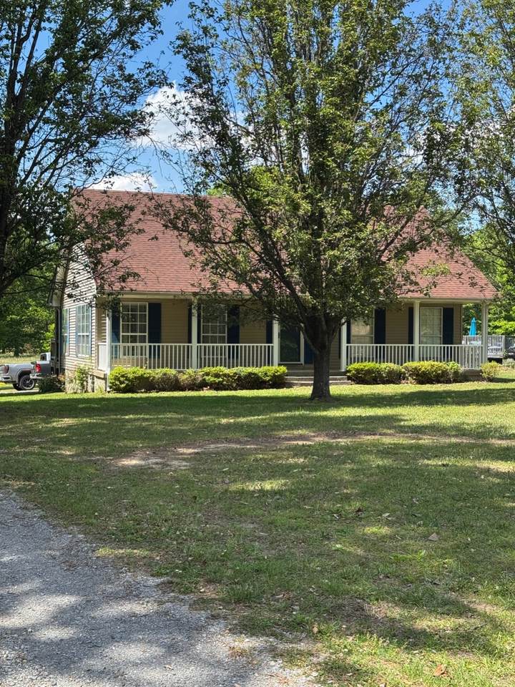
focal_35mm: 48
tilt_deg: -1.0
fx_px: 952
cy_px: 344
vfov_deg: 39.7
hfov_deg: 30.3
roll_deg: -0.3
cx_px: 258
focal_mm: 6.76
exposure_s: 1/1427
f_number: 1.78
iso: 64
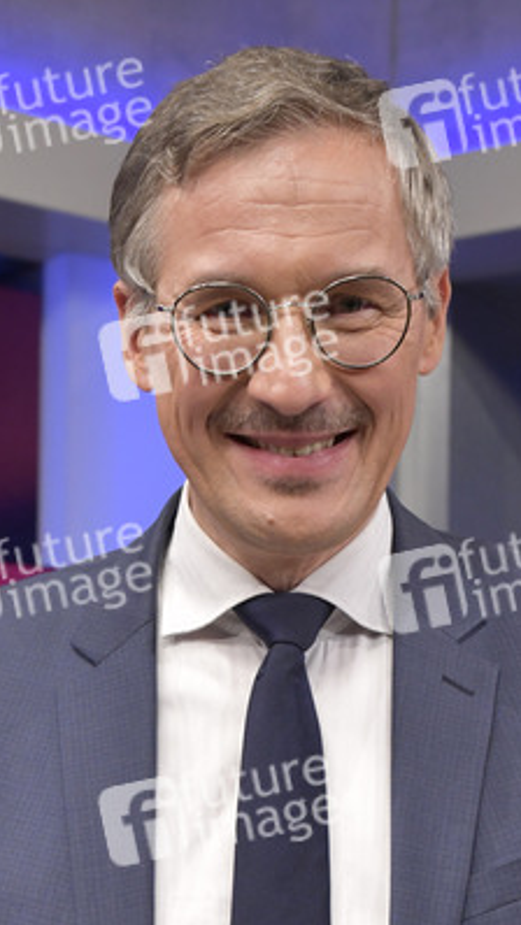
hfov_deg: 29.7
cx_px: 286
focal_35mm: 40
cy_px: 462
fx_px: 982
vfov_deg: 50.5
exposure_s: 1/200
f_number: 6.3
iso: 2500
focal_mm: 38
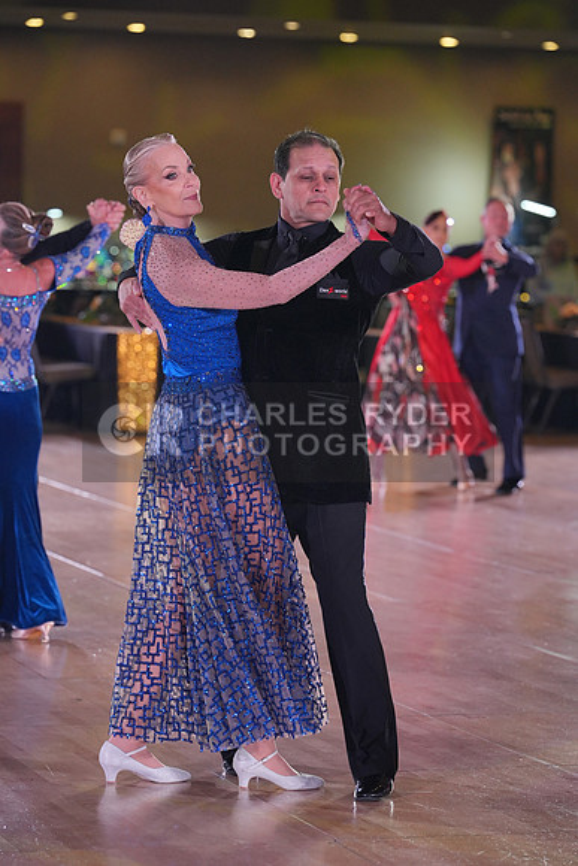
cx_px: 289
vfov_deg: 14.9
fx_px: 3321
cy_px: 433
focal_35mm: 138
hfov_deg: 9.9
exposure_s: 1/400
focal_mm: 138
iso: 1600
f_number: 4
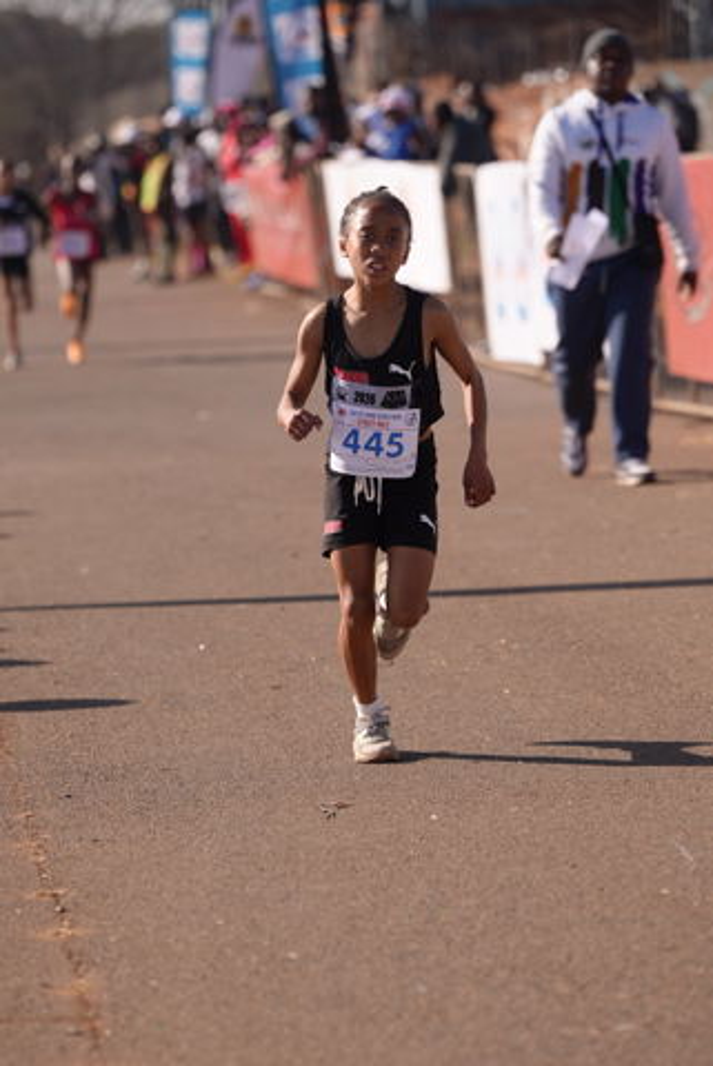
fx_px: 5069
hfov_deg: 8.0
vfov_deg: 12.0
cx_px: 356
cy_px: 533
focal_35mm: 171
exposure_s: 1/640
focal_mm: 171
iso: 80
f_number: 4.5
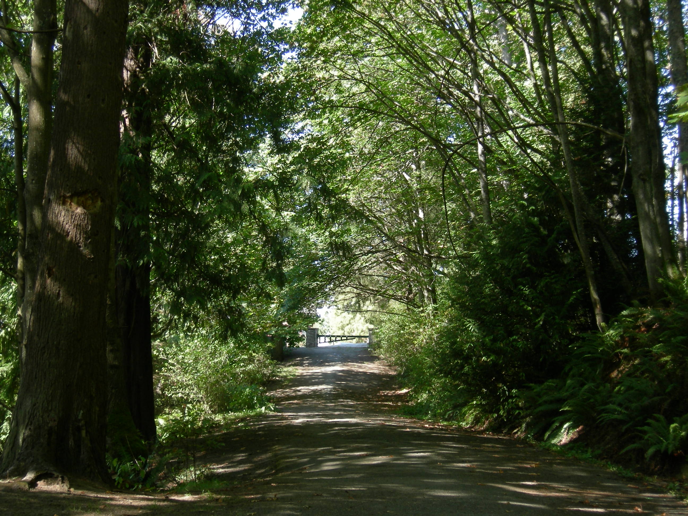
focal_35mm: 66
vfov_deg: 22.3
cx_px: 344
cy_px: 258
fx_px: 1312
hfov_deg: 29.4
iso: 64
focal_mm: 13.7
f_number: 3.5
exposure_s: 1/65.3
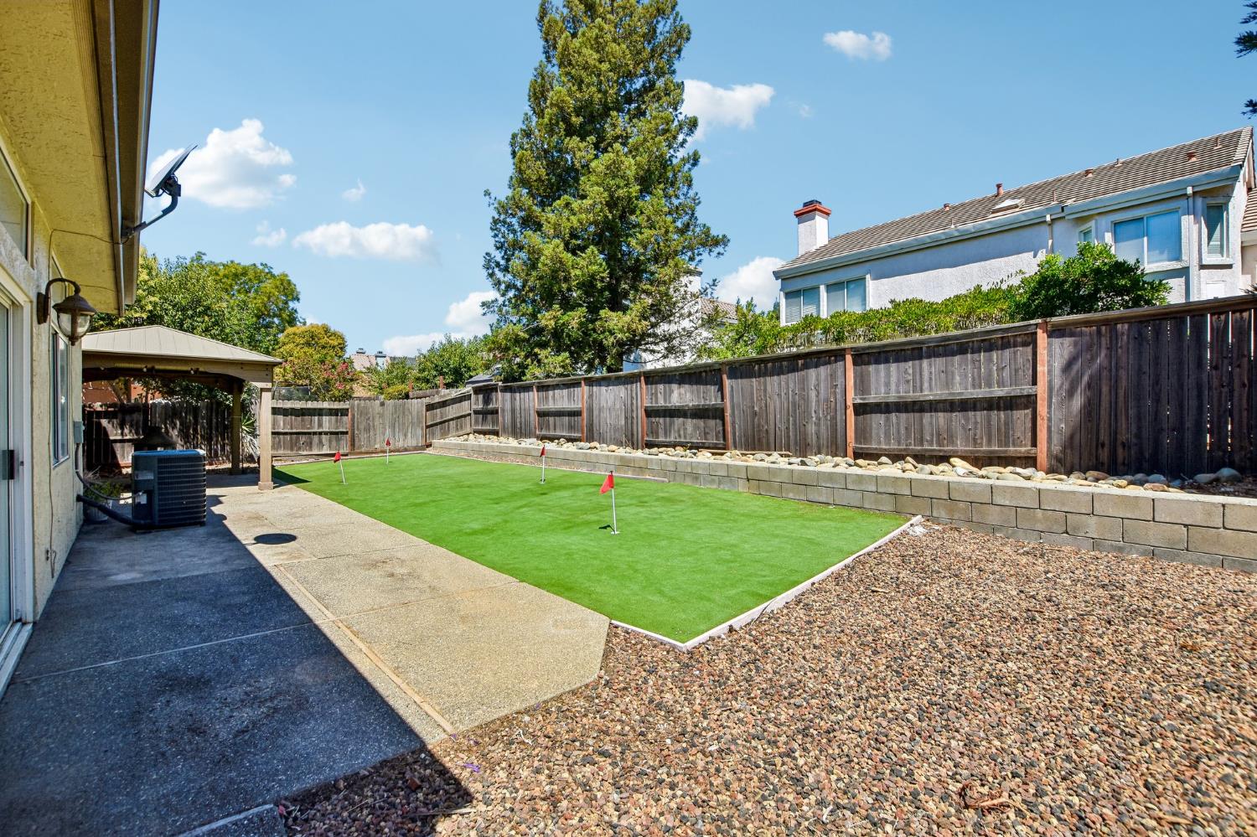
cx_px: 628
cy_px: 418
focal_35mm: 15
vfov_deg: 77.3
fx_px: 524
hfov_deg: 100.4
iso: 100
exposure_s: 1/200
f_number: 8
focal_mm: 10
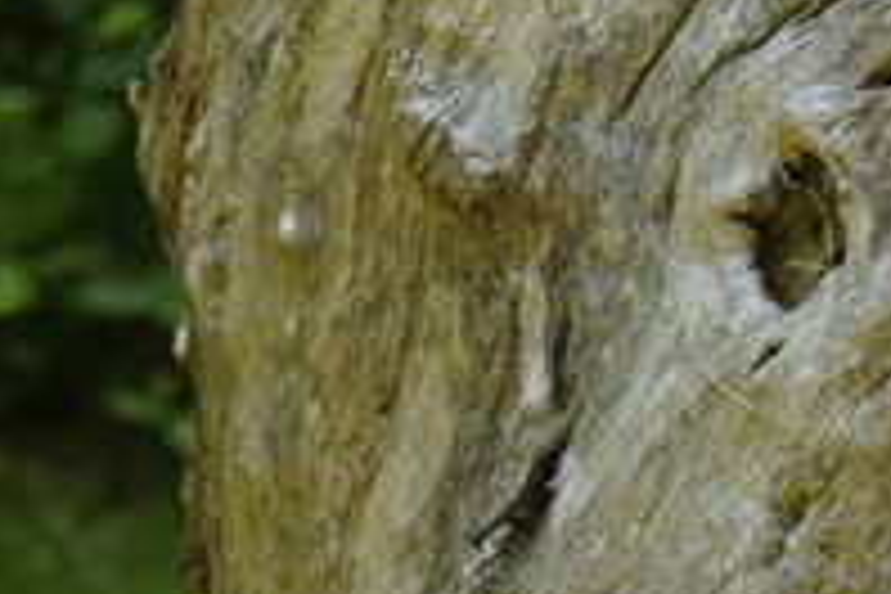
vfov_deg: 3.8
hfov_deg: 5.5
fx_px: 8860
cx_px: 2259
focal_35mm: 358
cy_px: -130
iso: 100
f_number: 8
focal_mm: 59
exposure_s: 1/60
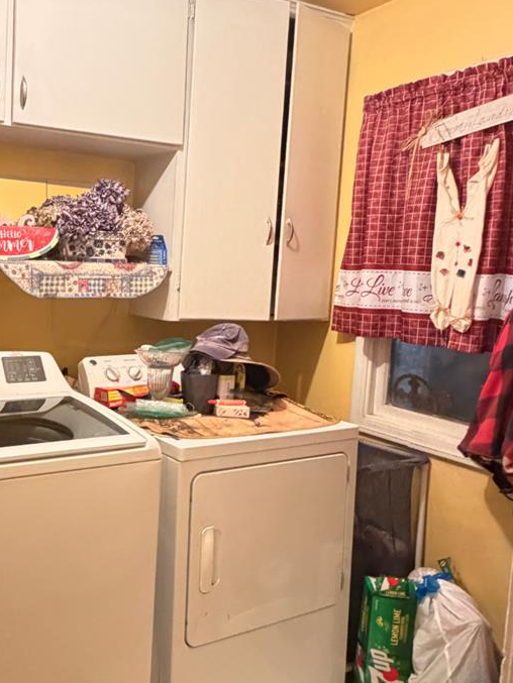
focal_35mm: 31
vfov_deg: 58.3
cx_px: 95
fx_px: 612
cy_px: 322
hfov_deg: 43.1
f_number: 2.2
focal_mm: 2.22
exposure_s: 1/60
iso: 640
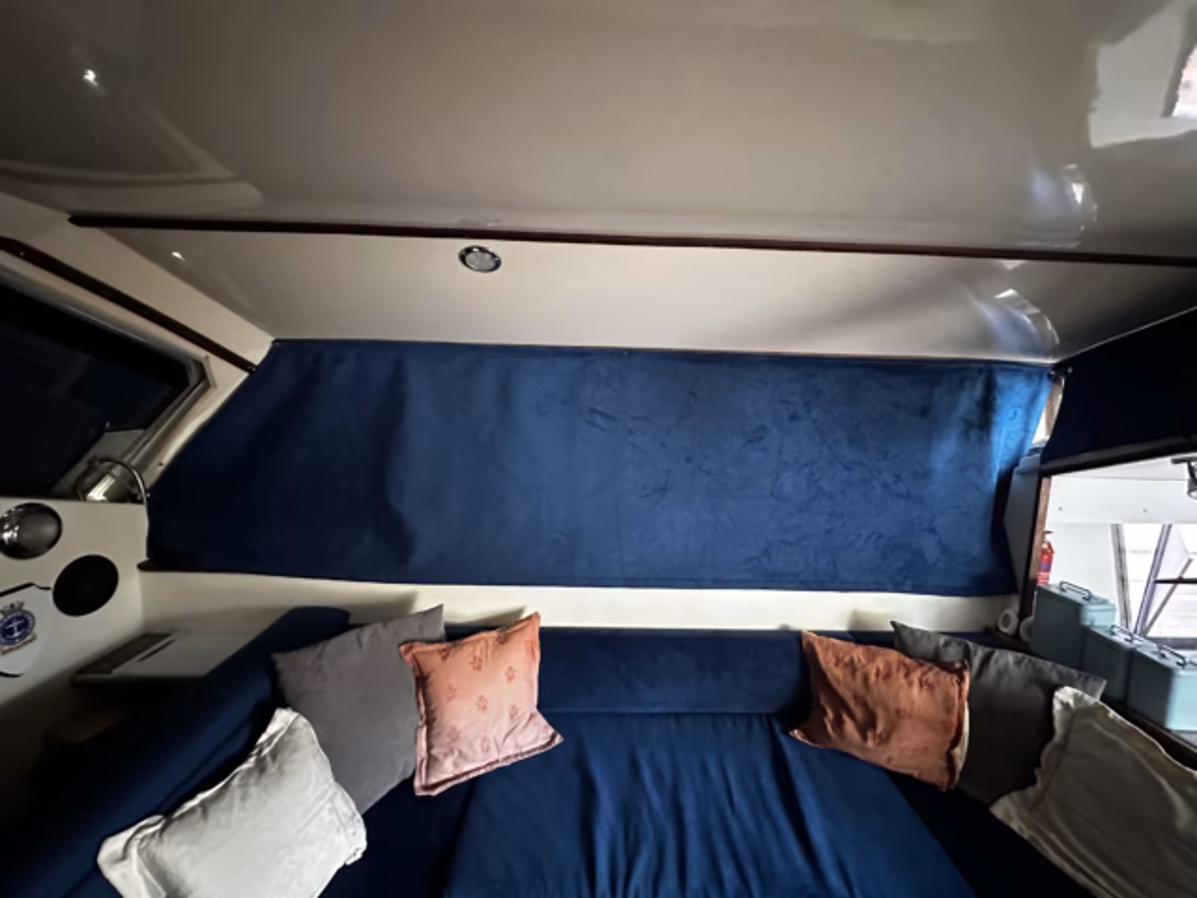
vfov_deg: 85.7
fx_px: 484
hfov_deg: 102.1
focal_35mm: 14
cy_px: 449
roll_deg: -1.0
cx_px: 598
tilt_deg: -6.3
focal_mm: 2.22
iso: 1250
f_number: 2.2
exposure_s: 1/41
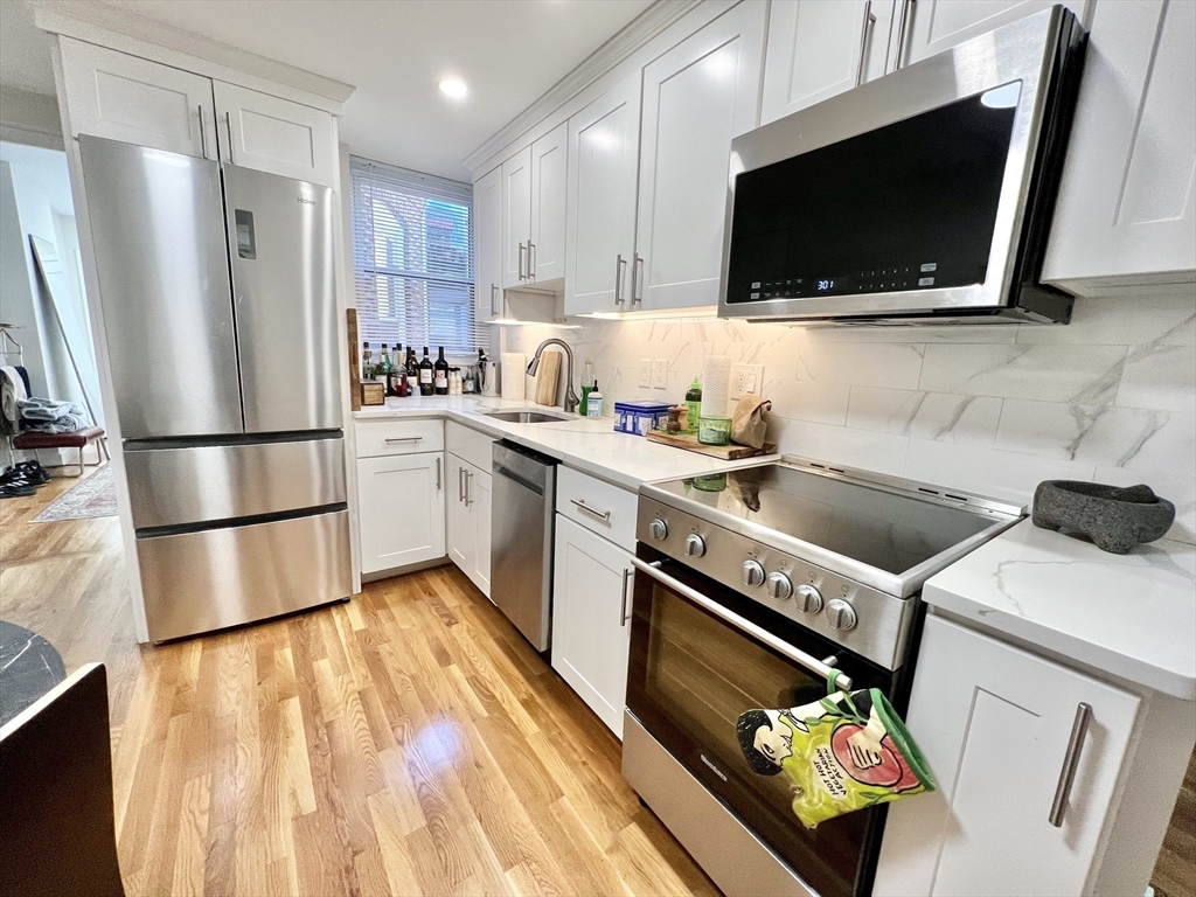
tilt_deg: -15.8
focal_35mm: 13
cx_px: 598
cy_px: 448
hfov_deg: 106.2
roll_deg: -2.6
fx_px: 449
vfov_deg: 89.9
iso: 125
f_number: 1.8
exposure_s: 1/120
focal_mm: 1.57
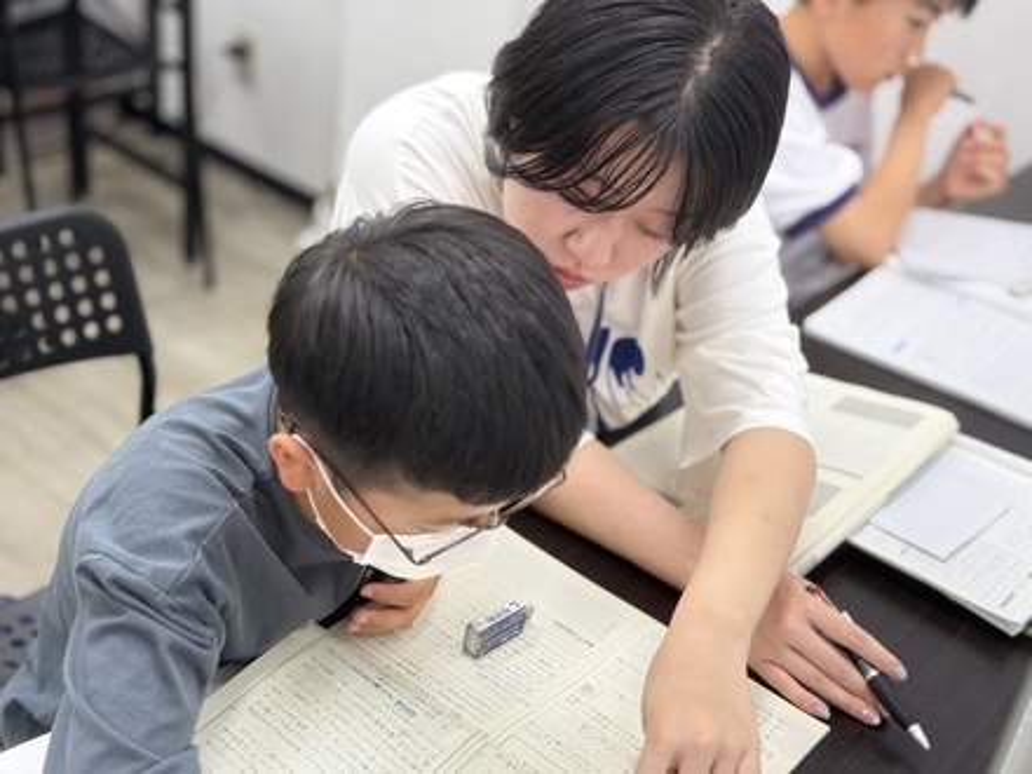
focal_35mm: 48
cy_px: 387
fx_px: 1431
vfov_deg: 30.3
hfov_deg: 39.7
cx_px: 516
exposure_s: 1/159
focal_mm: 6.76
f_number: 1.78
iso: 160
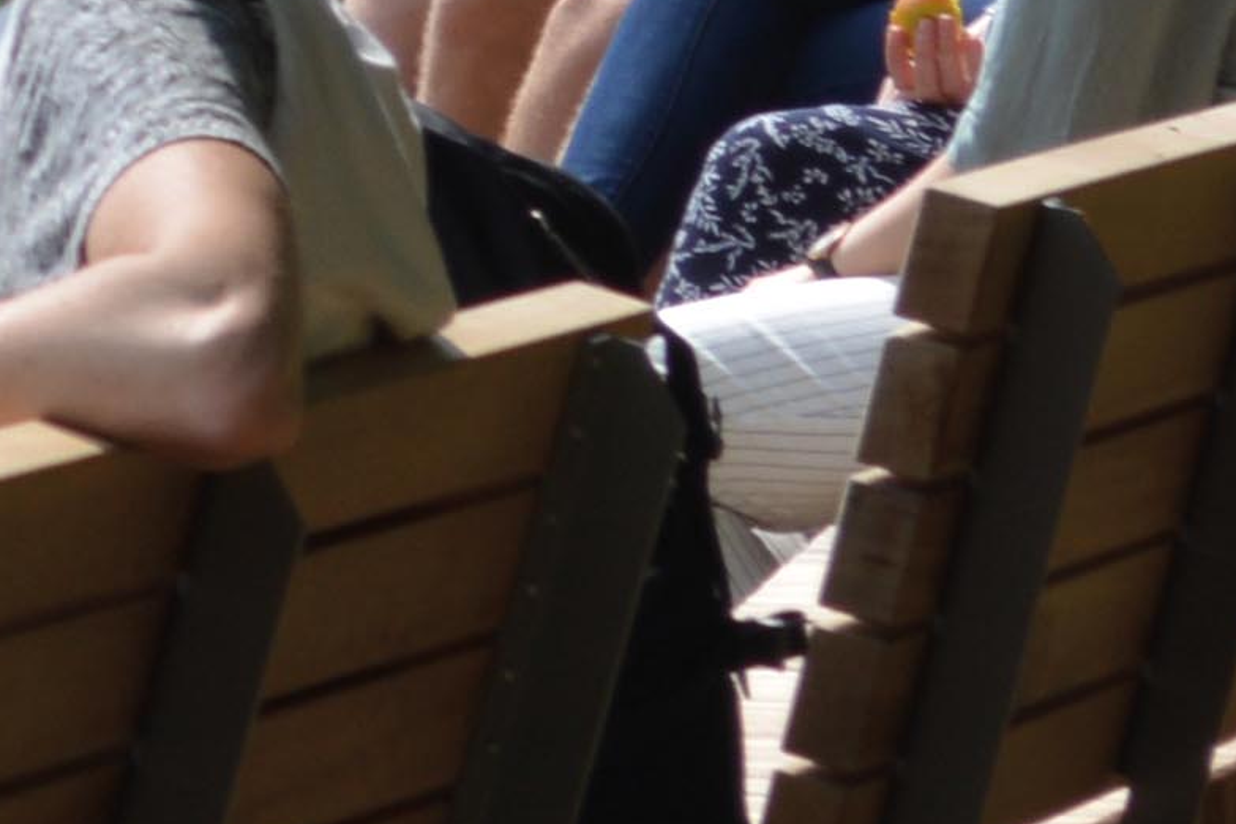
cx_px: -1945
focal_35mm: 598
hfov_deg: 3.4
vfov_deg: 2.3
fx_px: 20530
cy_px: 791
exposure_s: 1/250
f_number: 8
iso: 140
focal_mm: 52
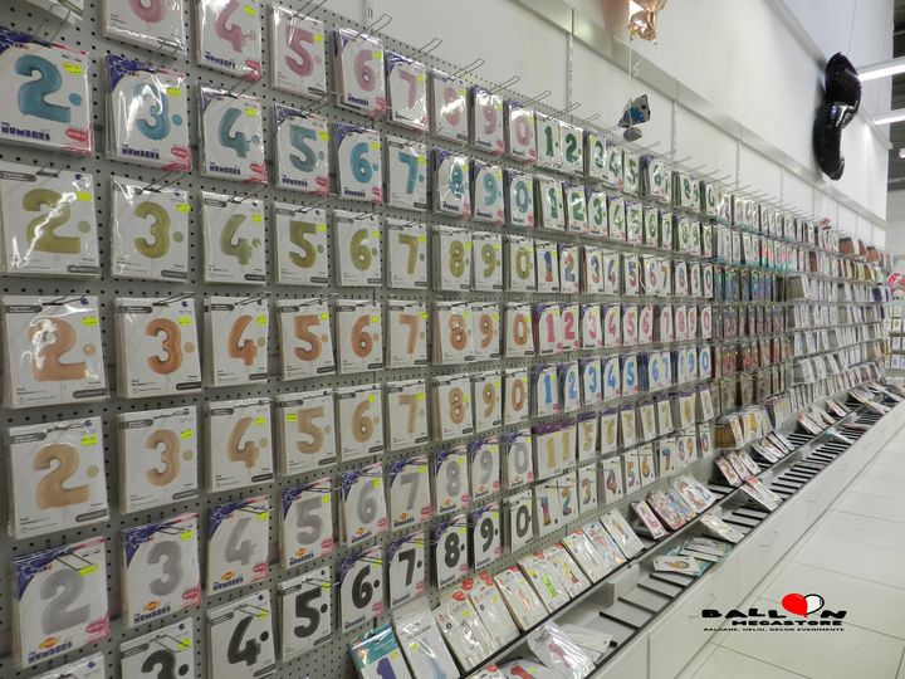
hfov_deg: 73.9
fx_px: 601
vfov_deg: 58.9
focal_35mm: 23
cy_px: 340
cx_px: 452
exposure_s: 1/30
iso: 180
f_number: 3.4
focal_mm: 4
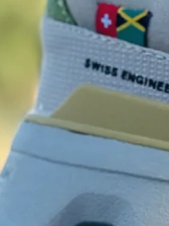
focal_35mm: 341
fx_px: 2220
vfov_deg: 5.7
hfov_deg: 4.2
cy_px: -122
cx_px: 474
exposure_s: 1/2114
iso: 100
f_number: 1.78
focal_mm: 6.86
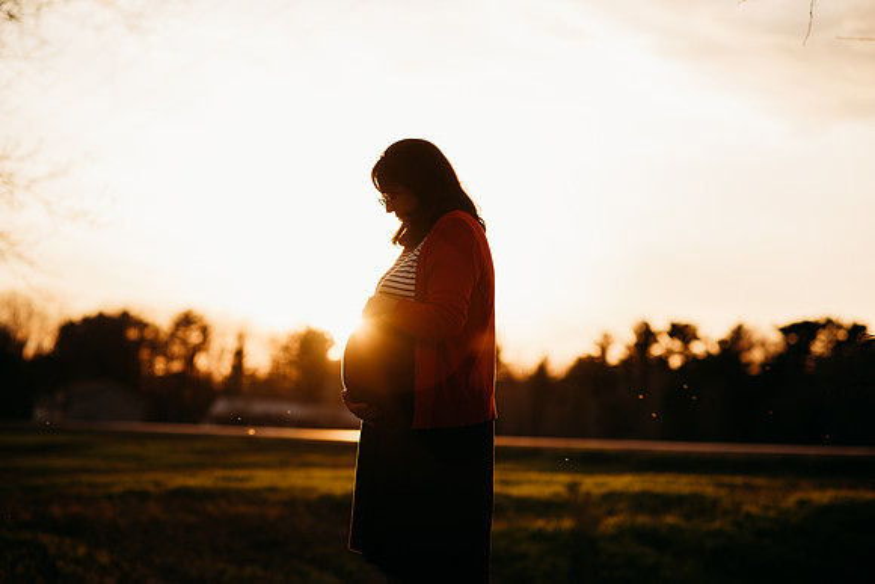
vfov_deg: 16.1
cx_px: 438
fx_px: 2066
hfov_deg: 23.9
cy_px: 292
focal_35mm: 85
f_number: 2.8
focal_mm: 85
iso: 100
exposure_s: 1/800
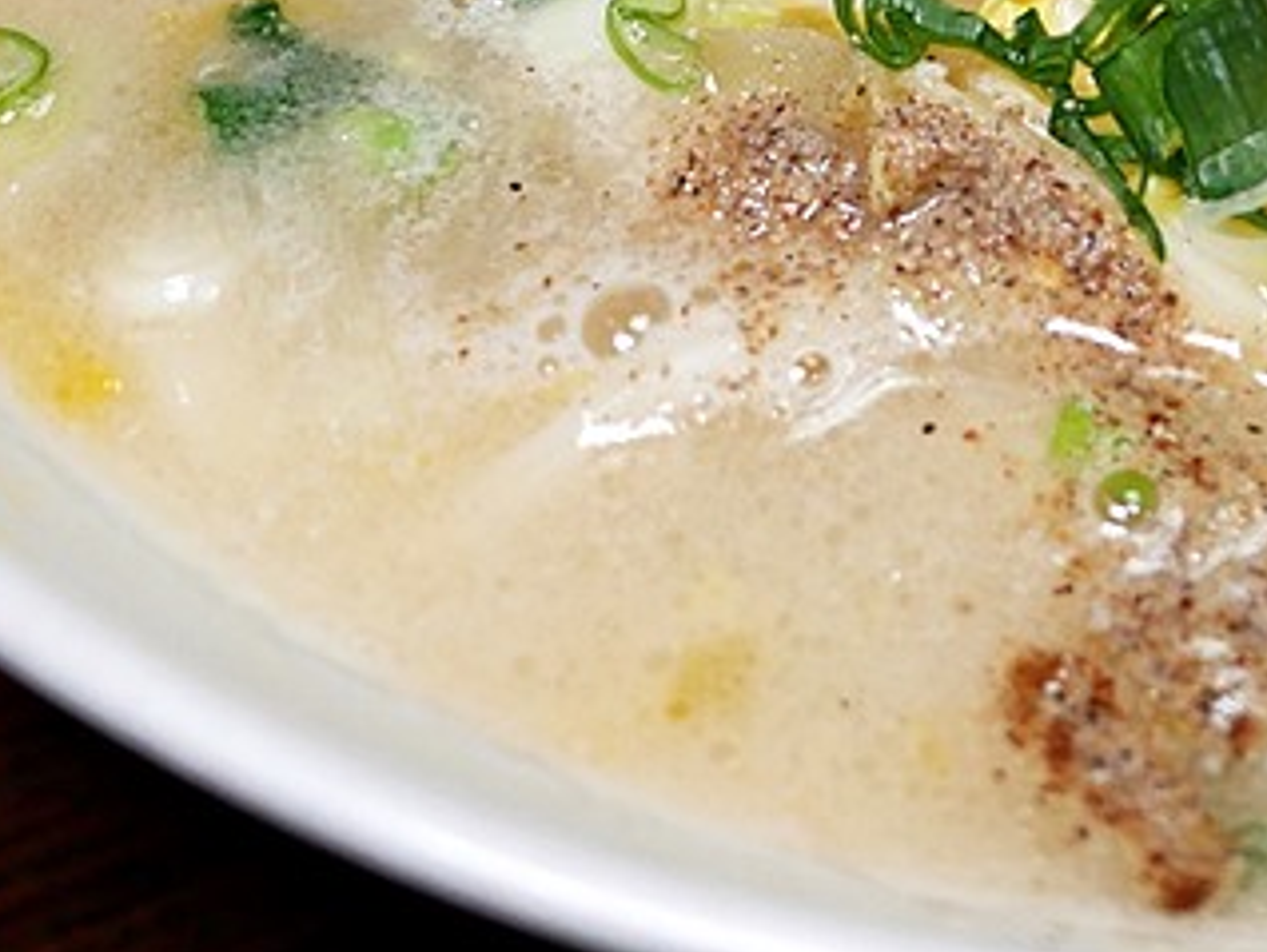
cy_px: -269
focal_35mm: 88
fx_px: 3223
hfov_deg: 20.7
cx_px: 1554
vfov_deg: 16.0
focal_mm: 14
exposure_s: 1/160
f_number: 2.5
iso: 200
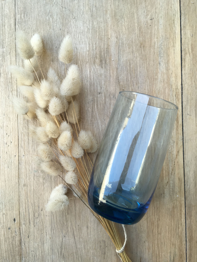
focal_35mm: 29
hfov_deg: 48.2
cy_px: 131
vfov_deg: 61.7
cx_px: 98
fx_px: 220
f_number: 2.2
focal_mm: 4.15
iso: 40
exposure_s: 1/100
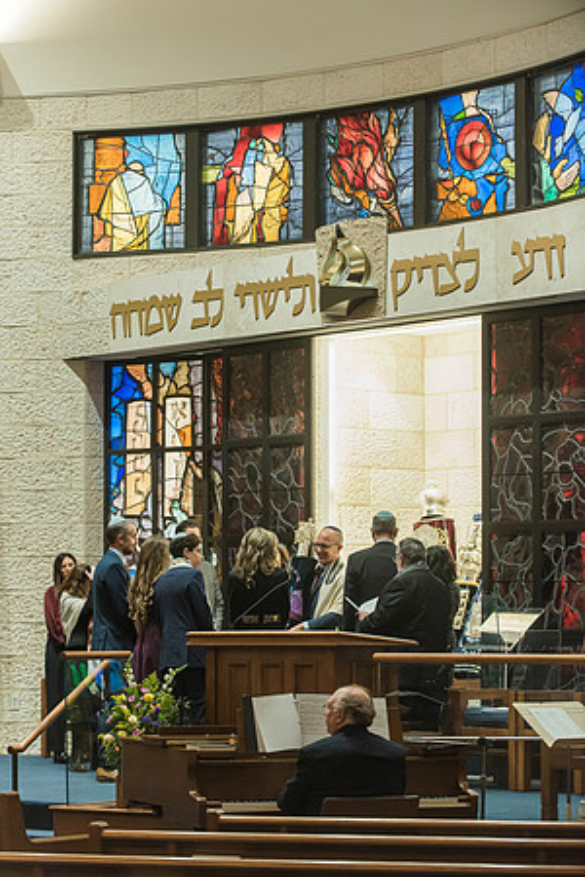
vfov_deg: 19.5
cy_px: 438
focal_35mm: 105
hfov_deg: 13.0
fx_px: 2559
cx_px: 292
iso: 1250
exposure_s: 1/200
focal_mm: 105
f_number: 3.5
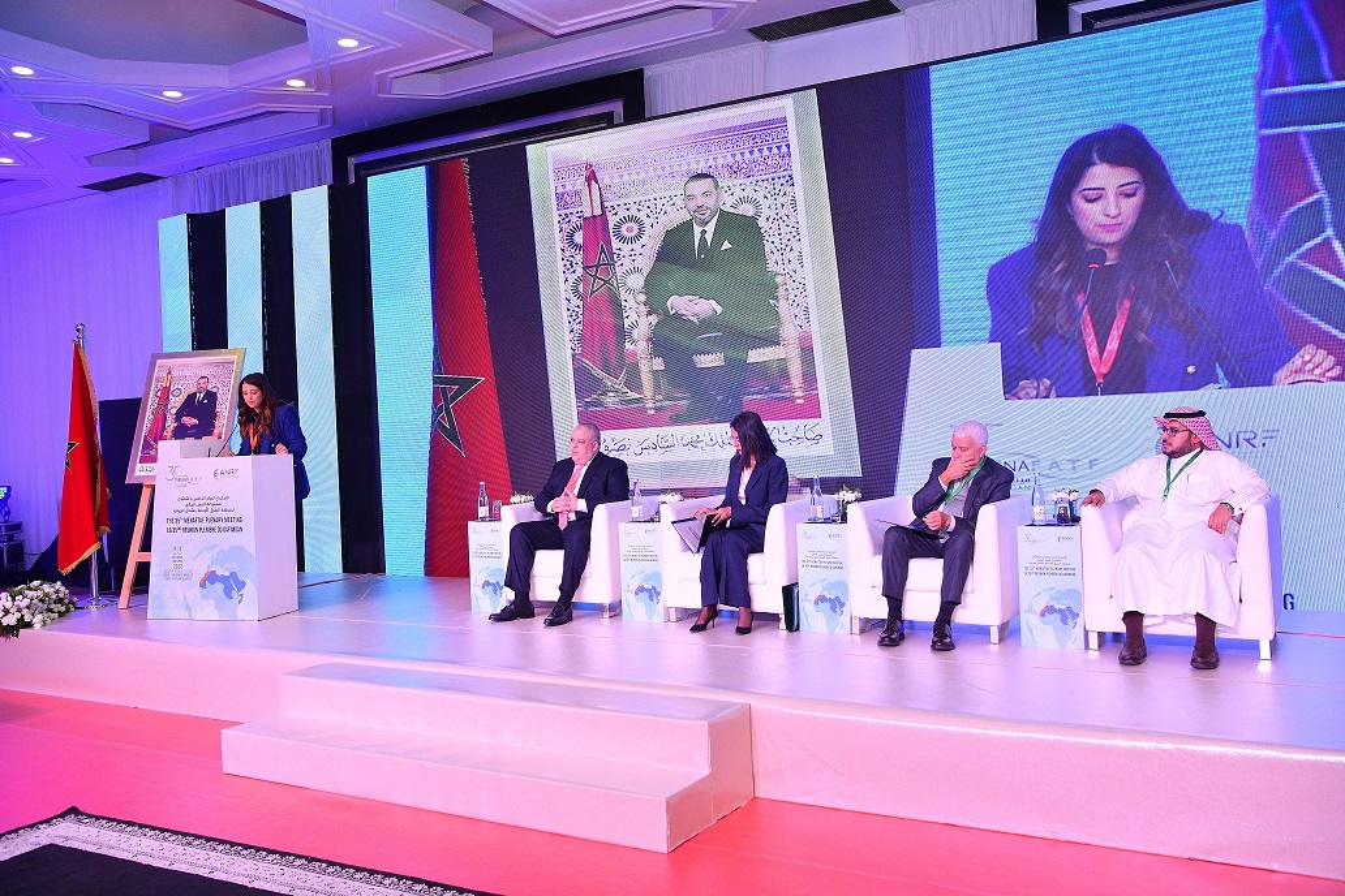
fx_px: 1195
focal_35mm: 32
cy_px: 448
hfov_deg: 58.7
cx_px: 672
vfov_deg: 41.1
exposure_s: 1/100
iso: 1000
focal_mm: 32
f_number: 5.6
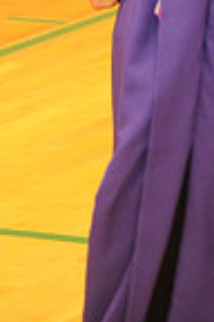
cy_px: -320
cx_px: 163
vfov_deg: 4.8
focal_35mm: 422
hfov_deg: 3.3
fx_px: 3763
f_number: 5.6
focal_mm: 105
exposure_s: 1/60
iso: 1250
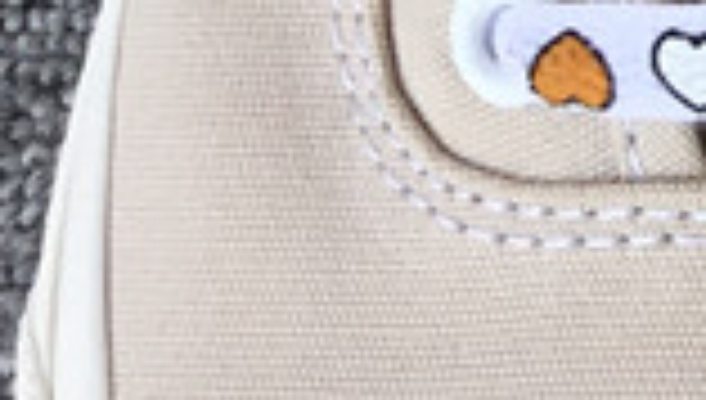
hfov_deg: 10.4
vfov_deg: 5.8
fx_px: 3620
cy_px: -910
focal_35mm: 193
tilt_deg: -52.5
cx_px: 1340
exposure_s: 1/203
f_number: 2.4
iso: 25
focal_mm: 3.3
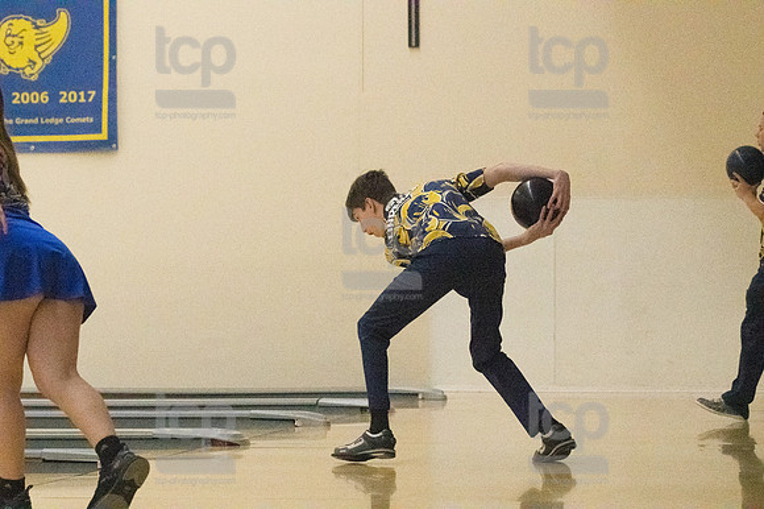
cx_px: 382
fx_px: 2927
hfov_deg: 14.9
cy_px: 254
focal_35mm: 138
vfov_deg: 9.9
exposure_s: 1/1250
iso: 10000
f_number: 4.5
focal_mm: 92
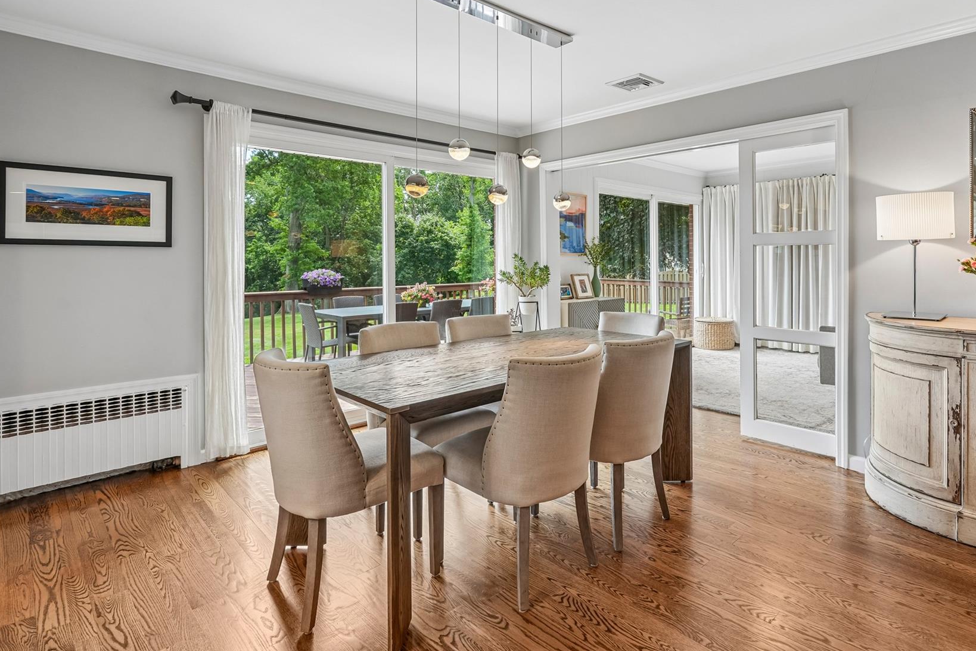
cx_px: 539
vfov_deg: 61.4
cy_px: 258
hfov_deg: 83.7
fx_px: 542
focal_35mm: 20
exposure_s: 1/30
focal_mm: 16
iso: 200
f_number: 8
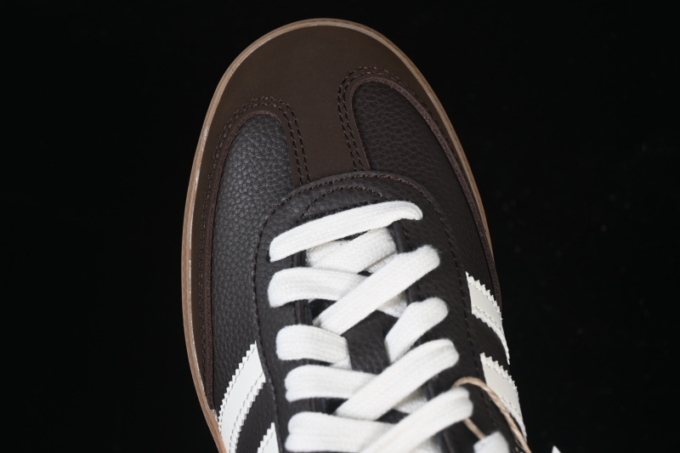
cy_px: 226
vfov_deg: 18.2
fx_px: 1416
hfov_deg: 27.0
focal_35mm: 75
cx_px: 340
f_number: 6.3
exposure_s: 1/60
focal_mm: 50
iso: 160
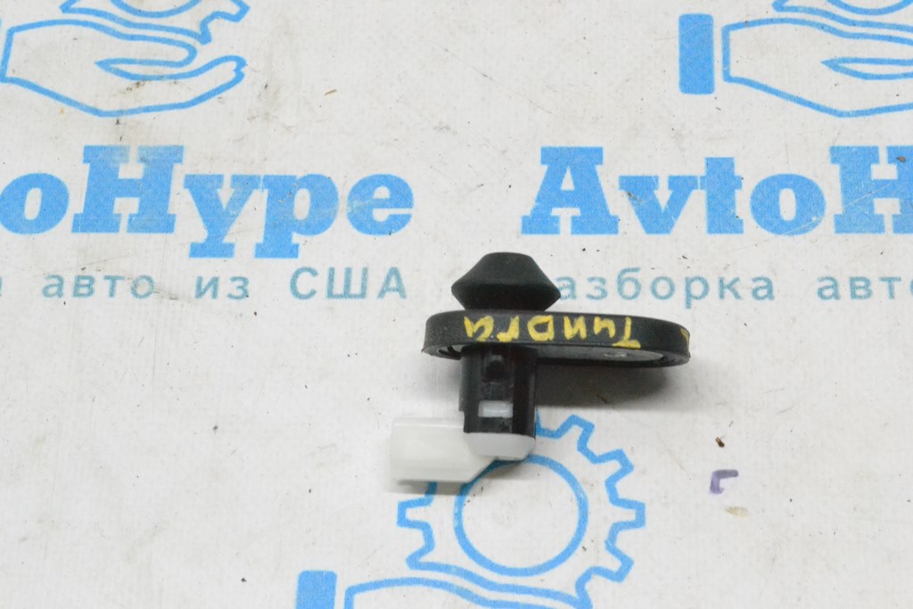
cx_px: 456
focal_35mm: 82
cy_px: 304
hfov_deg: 24.6
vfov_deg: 16.6
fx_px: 2092
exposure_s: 1/160
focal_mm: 55
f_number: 13
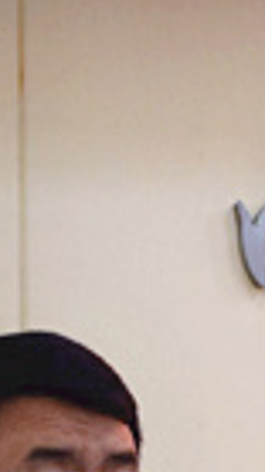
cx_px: 659
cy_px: 548
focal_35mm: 244
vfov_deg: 8.8
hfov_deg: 4.8
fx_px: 3054
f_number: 4
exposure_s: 1/60
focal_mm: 27
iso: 640
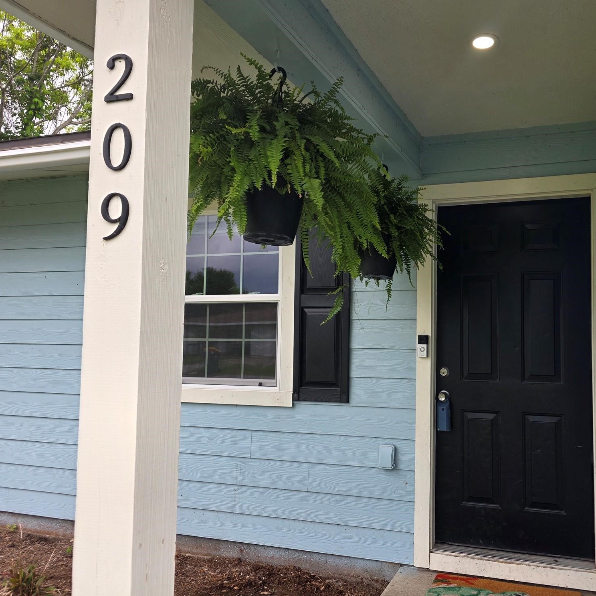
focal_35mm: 28
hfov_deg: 56.0
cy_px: 302
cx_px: 400
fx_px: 545
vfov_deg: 57.3
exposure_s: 1/120
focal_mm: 6.3
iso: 25
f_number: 1.7
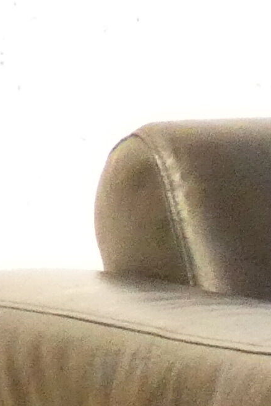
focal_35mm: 372
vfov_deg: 5.4
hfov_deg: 3.5
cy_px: 853
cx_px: 1230
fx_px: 4200
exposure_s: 1/40
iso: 1600
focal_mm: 8.6
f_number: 3.8
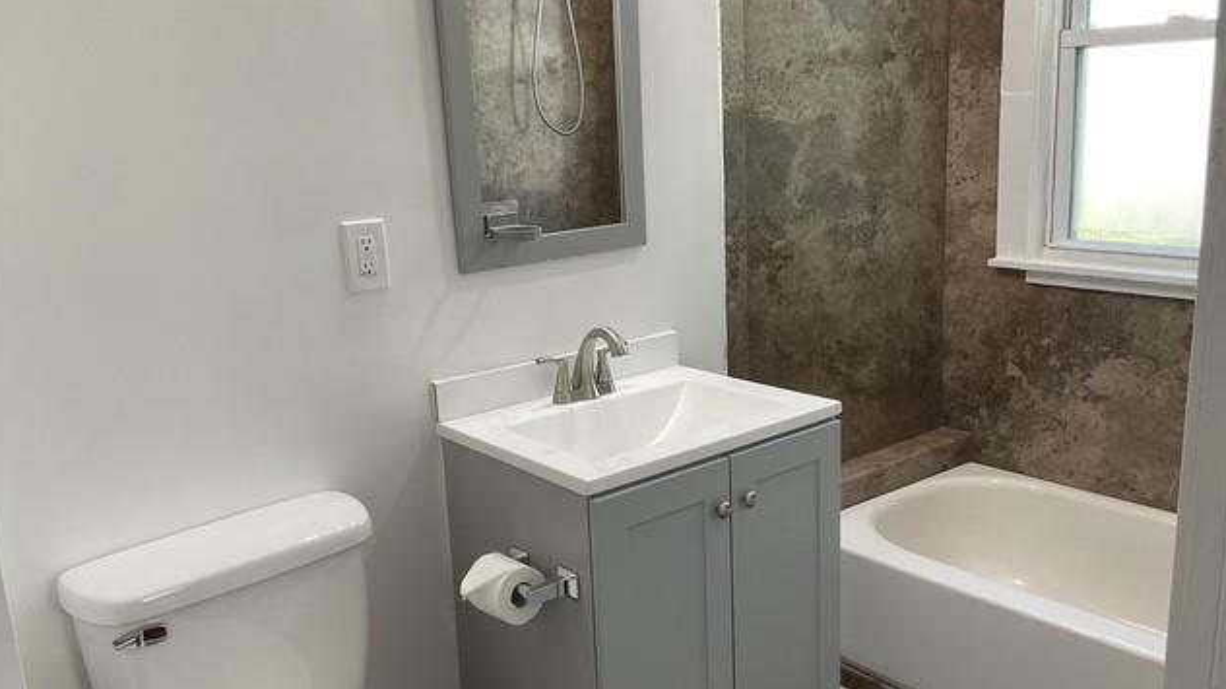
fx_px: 1040
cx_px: 609
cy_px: 367
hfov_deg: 61.0
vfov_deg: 36.6
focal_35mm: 32
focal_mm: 3
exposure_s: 1/120
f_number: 1.8
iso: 64
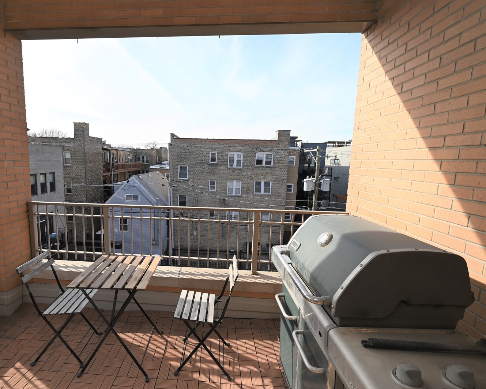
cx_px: 192
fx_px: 230
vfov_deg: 80.4
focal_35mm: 16
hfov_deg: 91.8
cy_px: 196
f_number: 8
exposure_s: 1/200
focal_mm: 14
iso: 100
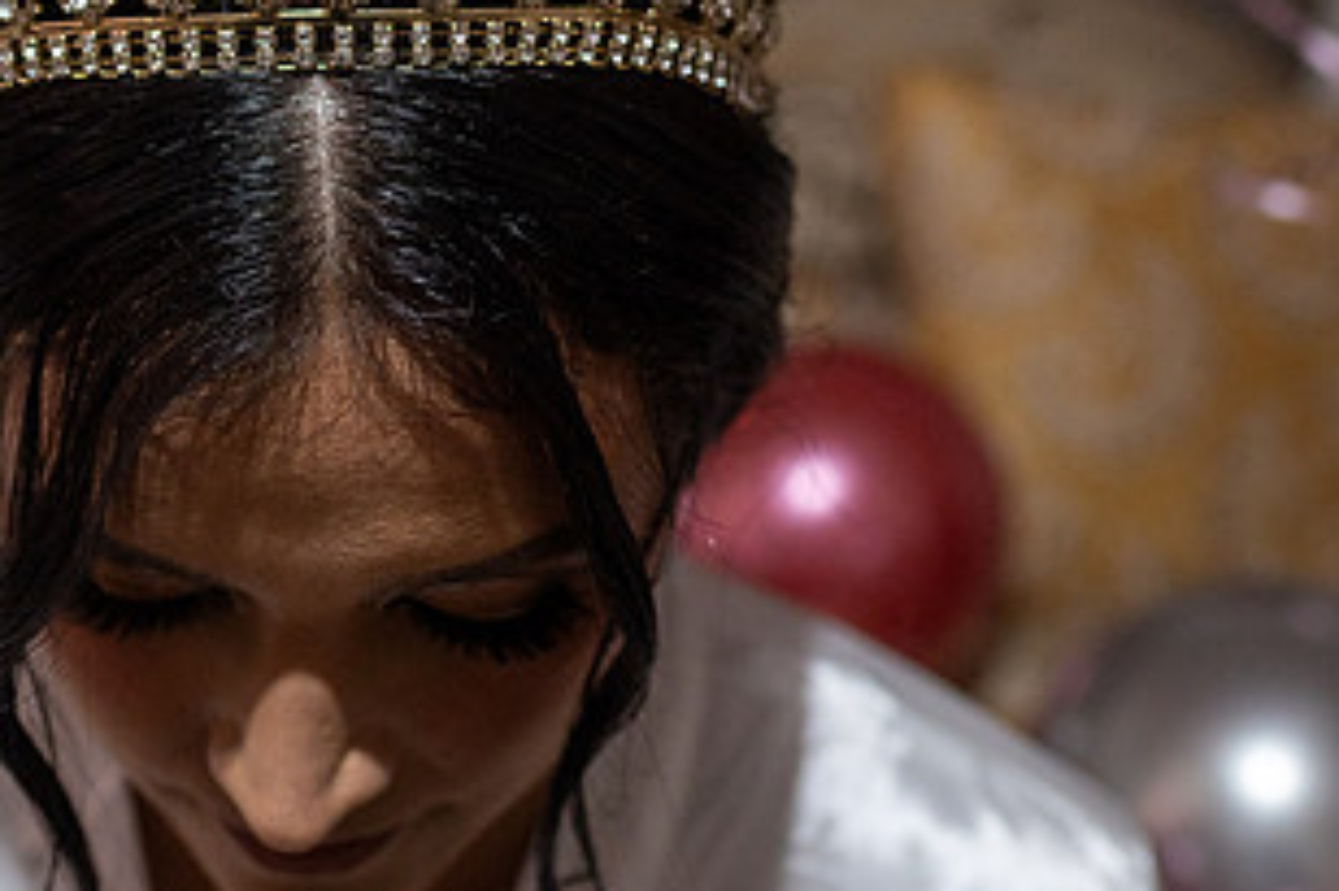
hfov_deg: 29.9
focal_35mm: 66
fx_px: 2453
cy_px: 198
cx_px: 287
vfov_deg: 20.4
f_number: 3.5
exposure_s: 1/125
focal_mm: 35
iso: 1600
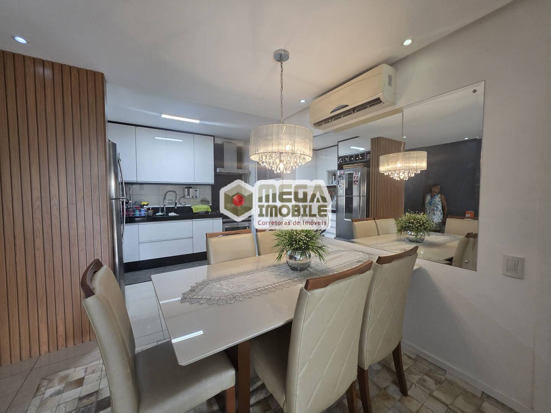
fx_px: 207
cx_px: 276
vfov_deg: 89.9
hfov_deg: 106.2
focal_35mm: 13
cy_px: 206
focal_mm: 2.2
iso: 200
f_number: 1.9
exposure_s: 1/60
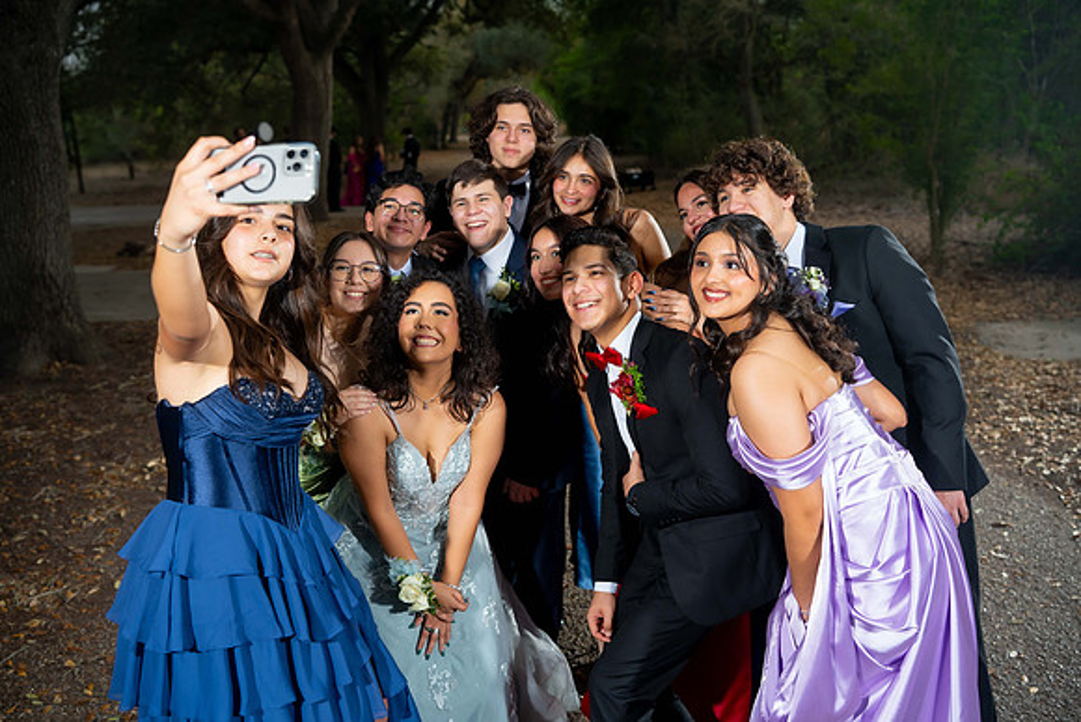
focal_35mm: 35
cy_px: 361
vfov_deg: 37.9
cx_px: 540
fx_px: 1051
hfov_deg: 54.4
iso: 200
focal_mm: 35
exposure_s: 1/200
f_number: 3.2
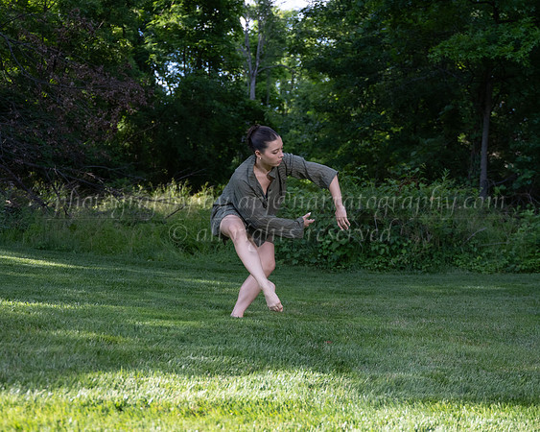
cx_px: 286
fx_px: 835
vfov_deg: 28.9
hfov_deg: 35.8
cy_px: 257
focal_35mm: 52
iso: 400
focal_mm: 39
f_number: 2.8
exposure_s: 1/1250
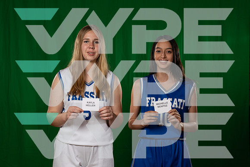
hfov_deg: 28.8
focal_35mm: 70
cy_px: 84
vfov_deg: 19.5
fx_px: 486
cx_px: 125
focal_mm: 70
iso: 160
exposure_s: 1/200
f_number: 8
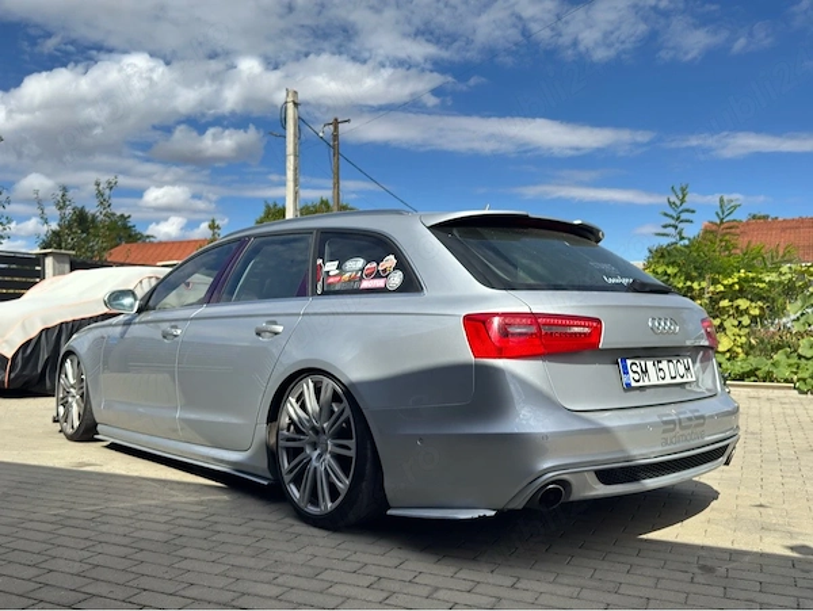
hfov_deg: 58.3
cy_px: 306
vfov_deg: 45.5
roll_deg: -0.1
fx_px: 729
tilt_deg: +1.5
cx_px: 406
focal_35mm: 31
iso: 100
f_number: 1.78
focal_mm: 6.76
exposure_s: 1/3484
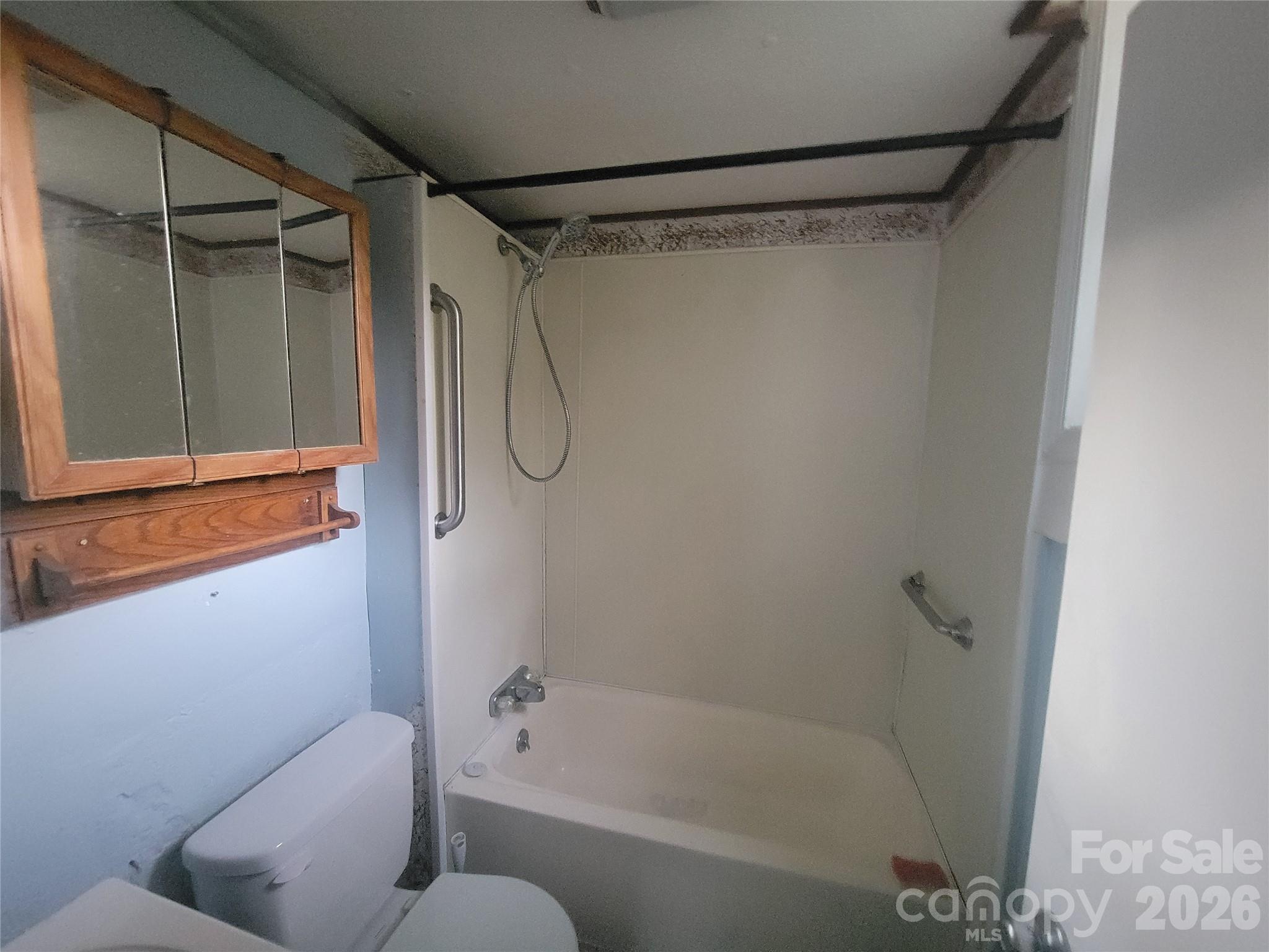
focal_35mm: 13
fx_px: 477
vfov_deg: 89.9
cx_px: 634
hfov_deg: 106.2
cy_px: 476
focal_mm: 2.2
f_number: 2.2
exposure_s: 1/24
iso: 1250
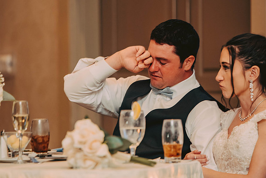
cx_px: 127
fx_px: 2249
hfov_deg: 6.8
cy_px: 93
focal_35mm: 304
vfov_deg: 4.5
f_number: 2.8
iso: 800
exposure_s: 1/60
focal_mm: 200
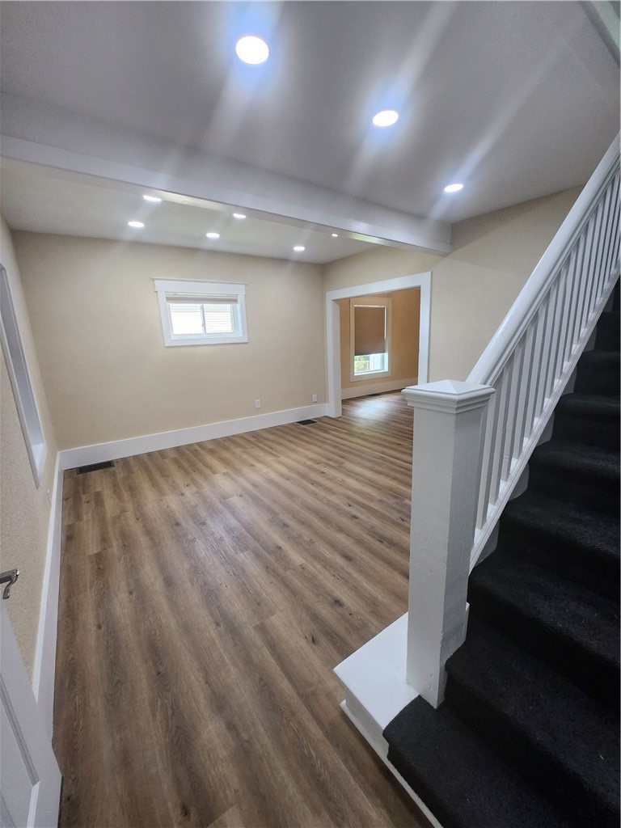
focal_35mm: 13
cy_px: 414
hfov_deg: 89.9
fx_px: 311
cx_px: 310
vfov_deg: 106.2
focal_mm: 1.7
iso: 125
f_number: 2.2
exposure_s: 1/60
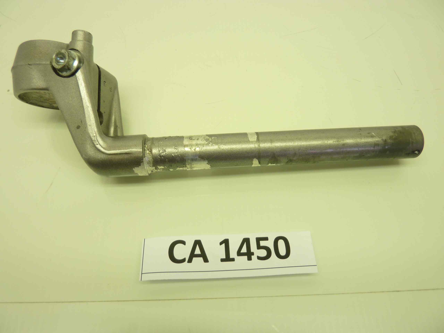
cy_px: 166
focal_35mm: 25
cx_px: 222
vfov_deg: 54.9
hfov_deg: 69.4
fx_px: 321
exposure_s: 1/30
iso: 80
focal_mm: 4.1
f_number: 3.3
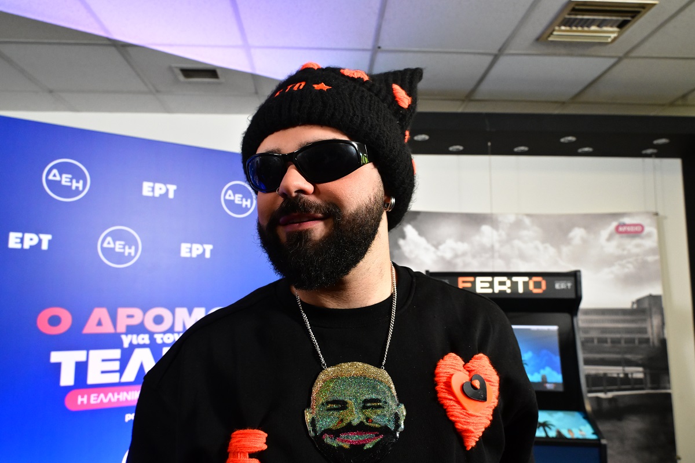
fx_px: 541
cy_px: 232
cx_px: 348
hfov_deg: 65.5
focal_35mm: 28
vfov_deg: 46.4
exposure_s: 1/250
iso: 5000
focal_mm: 28
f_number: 7.1
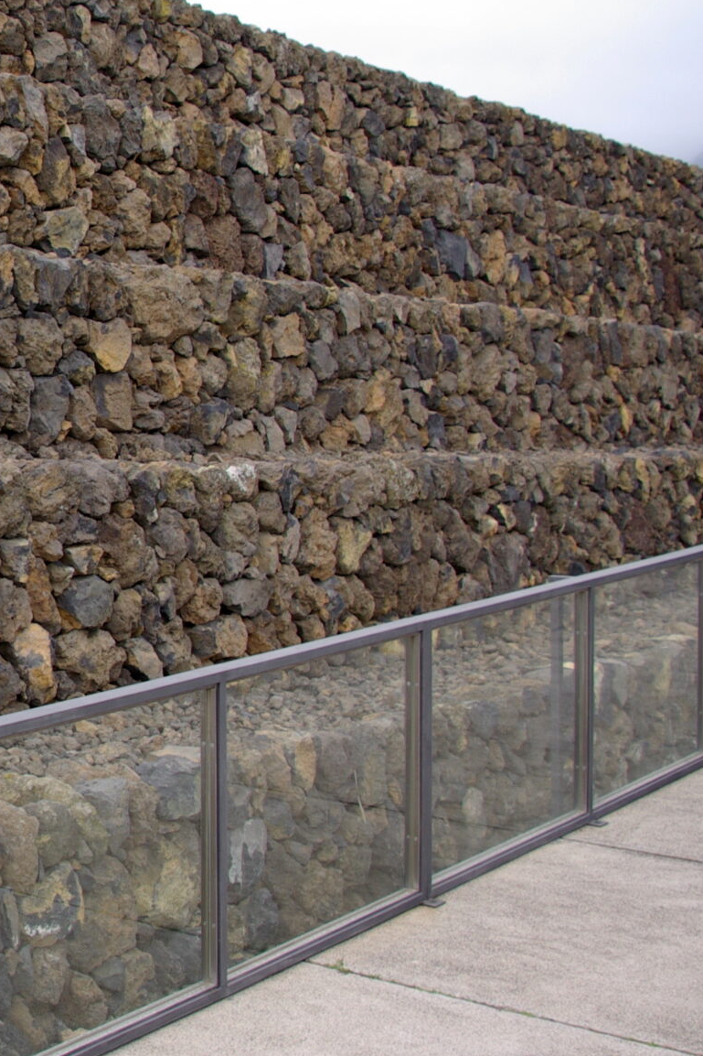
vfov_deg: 33.3
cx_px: -347
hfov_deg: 19.7
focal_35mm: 60
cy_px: 429
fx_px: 1758
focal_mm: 18
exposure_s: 1/125
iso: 100
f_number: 5.6
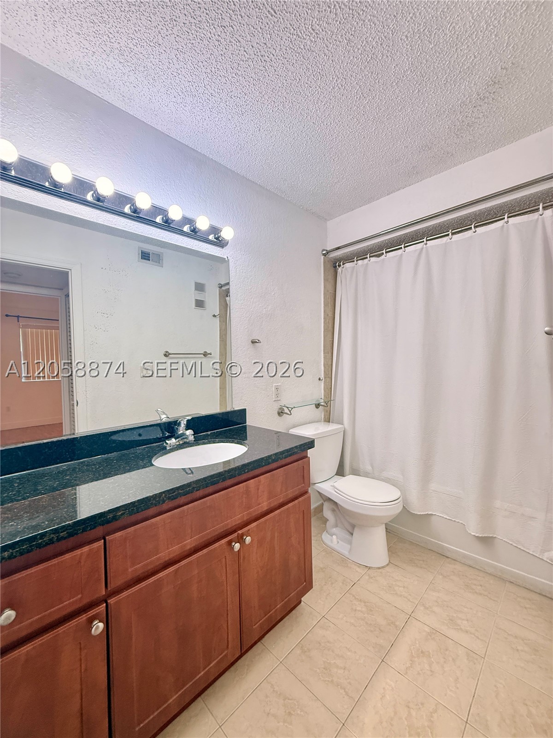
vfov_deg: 102.1
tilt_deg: -0.9
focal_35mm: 14
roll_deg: +0.6
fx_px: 298
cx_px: 276
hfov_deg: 85.7
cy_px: 369
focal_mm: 2.22
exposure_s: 1/120
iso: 400
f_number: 2.2
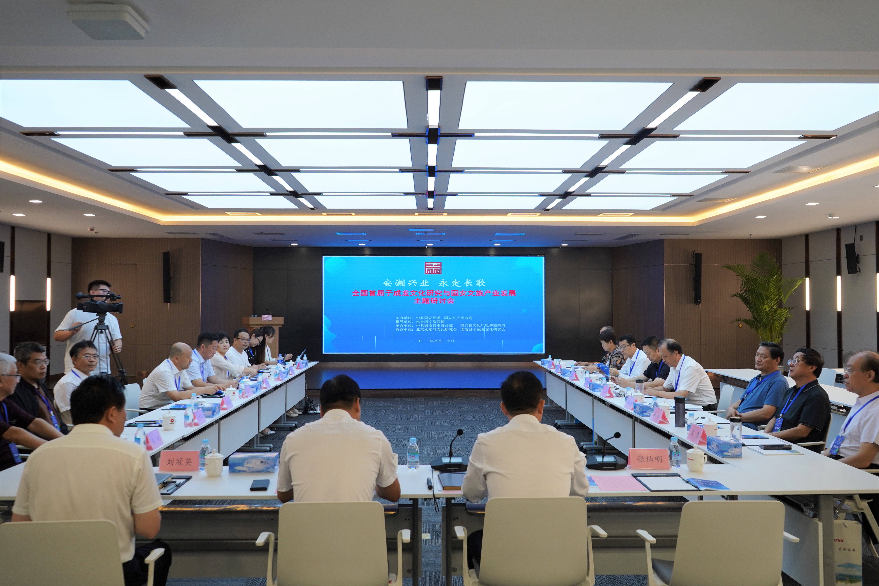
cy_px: 293
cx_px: 440
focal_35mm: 29
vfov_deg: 45.0
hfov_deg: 63.7
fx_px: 708
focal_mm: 29
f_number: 5.6
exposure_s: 1/100
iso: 800
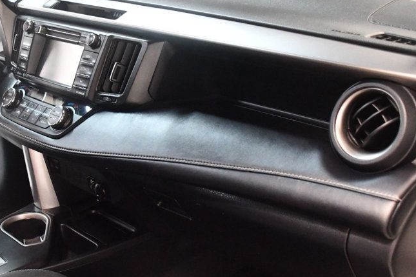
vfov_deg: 25.0
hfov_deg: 36.6
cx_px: 143
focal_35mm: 54
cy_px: 162
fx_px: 624
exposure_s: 1/60
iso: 8000
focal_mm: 23
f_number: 3.8
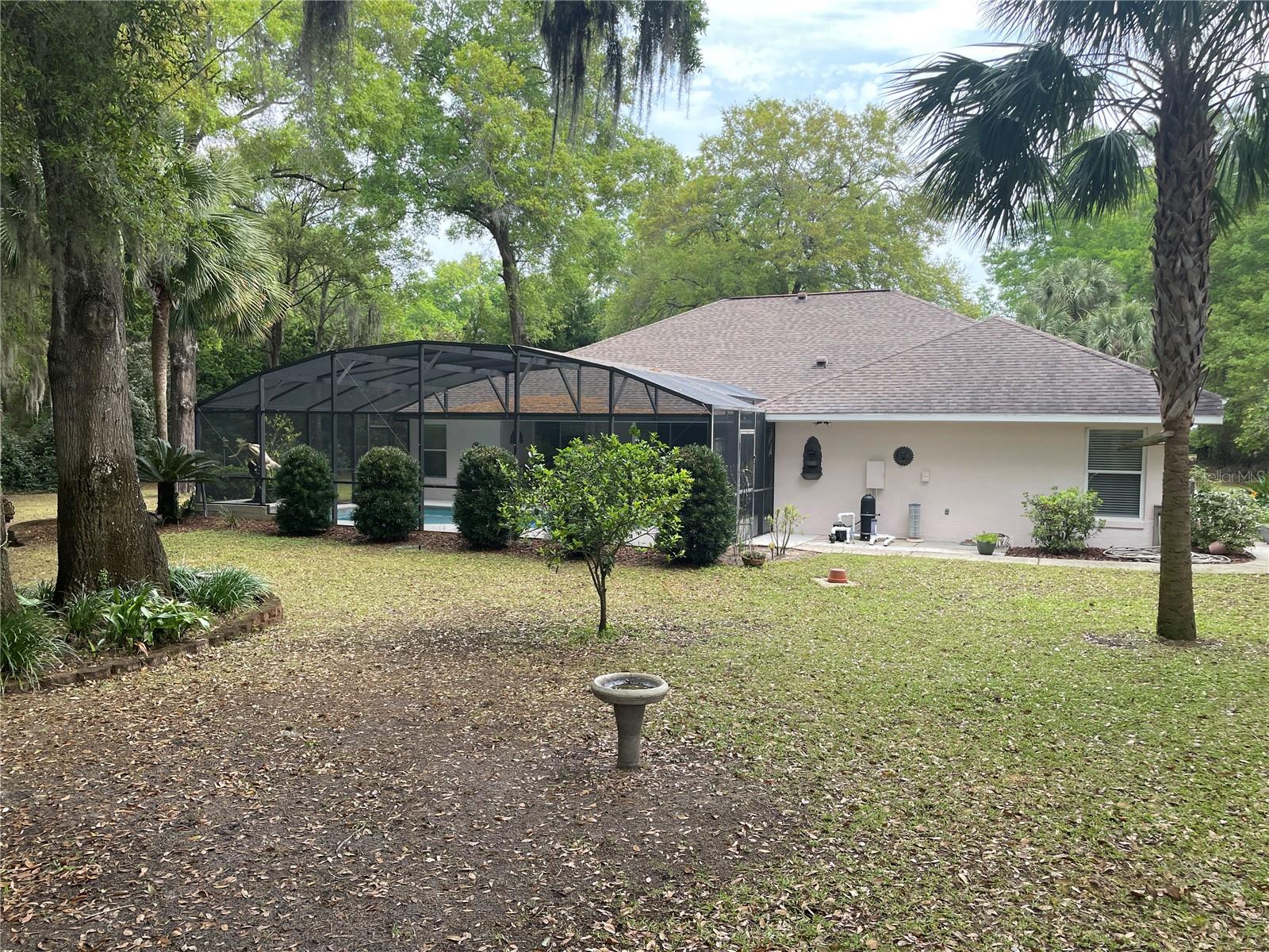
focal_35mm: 26
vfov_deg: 53.1
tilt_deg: -3.8
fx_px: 953
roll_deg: -0.8
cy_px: 476
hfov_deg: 67.3
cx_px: 634
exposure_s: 1/511
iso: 32
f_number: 1.6
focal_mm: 4.2
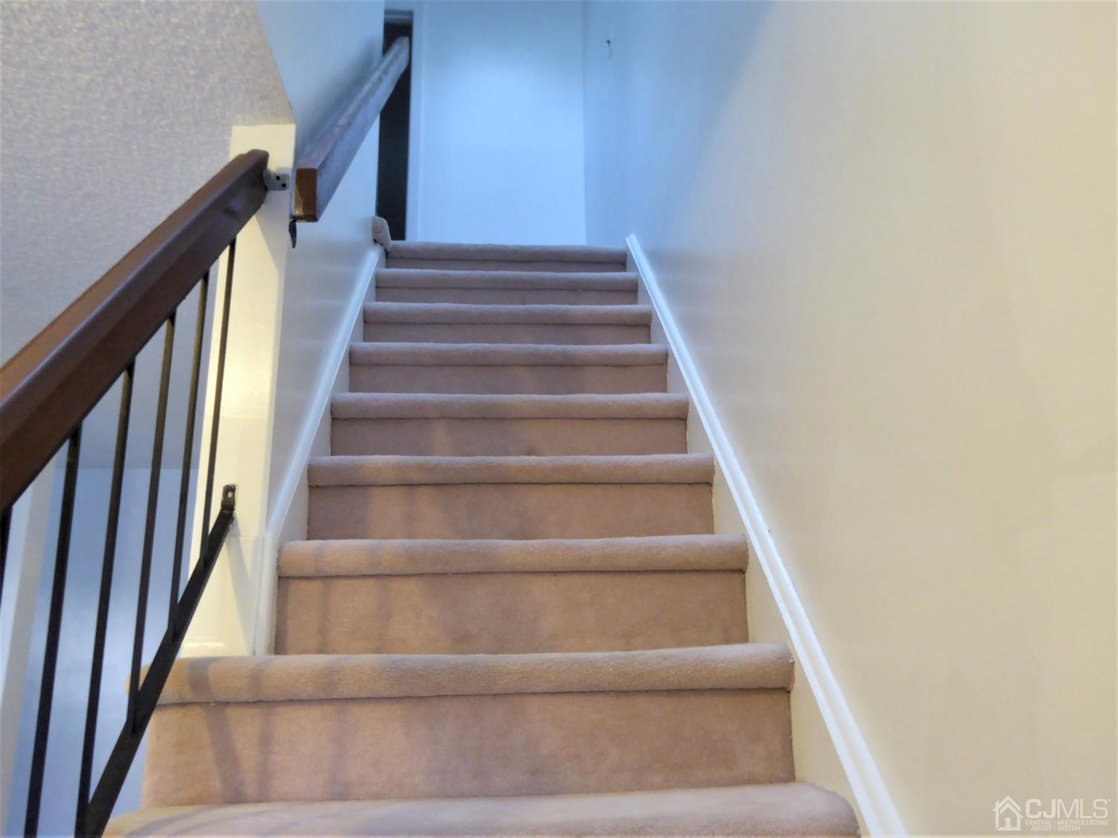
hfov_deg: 61.7
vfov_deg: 48.2
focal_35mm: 29
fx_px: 936
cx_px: 559
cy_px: 419
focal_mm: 5
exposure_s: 1/15
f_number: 3.5
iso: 400
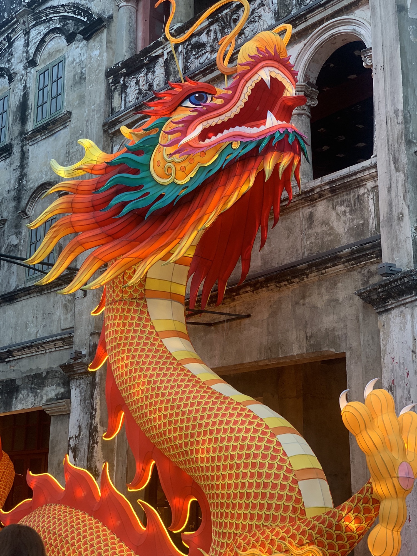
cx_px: 208
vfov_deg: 36.8
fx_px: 835
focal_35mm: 52
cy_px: 278
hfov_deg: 28.0
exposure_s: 1/100
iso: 64
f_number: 2.4
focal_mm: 6
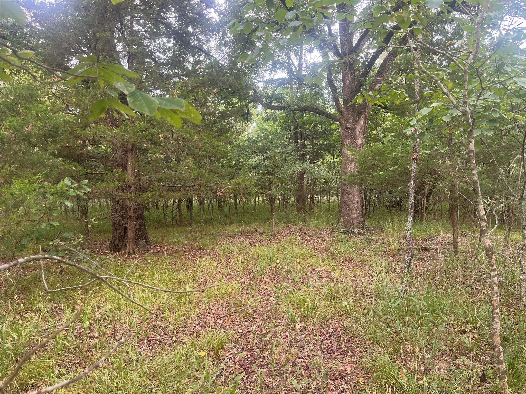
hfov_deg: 67.3
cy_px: 197
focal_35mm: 26
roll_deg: +0.5
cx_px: 263
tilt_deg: -1.6
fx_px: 395
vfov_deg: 53.1
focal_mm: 5.1
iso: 80
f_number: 1.6
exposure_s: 1/122
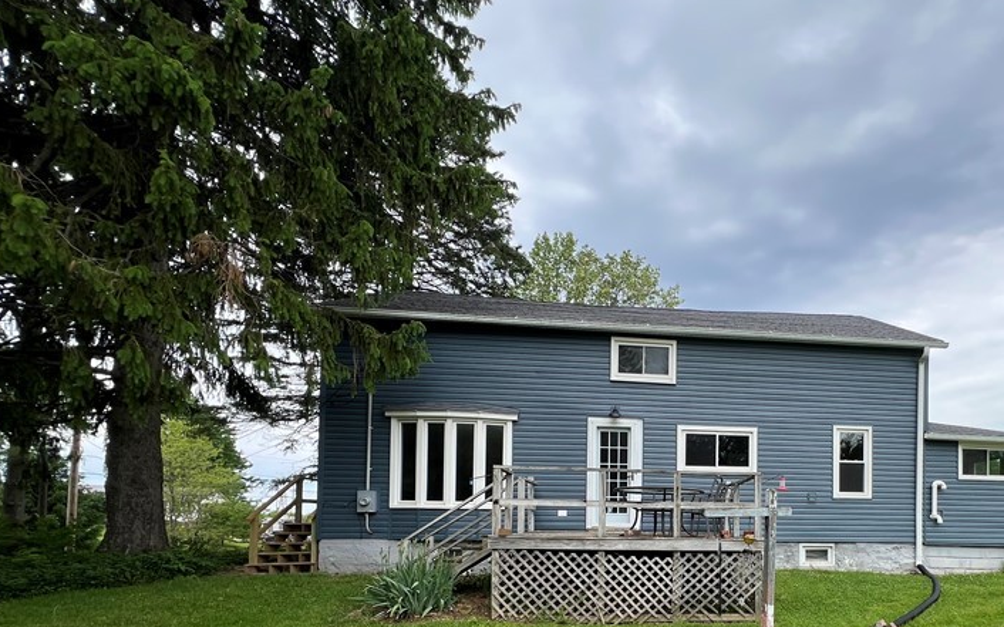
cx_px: 708
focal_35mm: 20
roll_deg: +0.1
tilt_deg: +1.8
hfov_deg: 80.7
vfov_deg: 55.0
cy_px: 512
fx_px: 547
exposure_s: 1/547
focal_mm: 1.57
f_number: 1.8
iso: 32
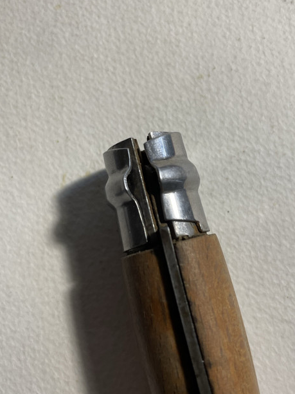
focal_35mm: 34
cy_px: 207
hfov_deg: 41.6
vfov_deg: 53.9
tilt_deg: -83.3
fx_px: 386
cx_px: 175
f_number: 1.6
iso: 64
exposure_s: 1/100
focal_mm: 4.2
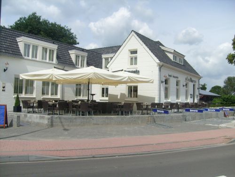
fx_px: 238
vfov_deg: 40.7
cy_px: 88
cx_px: 118
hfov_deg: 52.6
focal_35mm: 35
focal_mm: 5.8
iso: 80
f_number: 7.1
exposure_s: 1/500
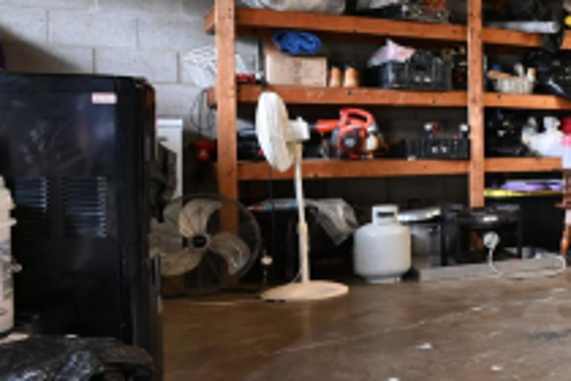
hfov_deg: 30.1
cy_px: 150
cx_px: 768
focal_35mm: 50
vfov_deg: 26.9
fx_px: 793
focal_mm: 14
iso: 1250
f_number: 5.6
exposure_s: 1/25
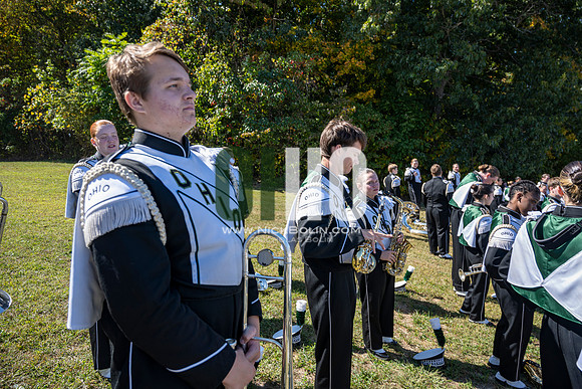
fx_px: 388
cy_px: 194
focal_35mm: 24
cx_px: 291
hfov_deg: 73.7
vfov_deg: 53.2
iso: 64
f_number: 4.5
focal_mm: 24
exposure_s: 1/250
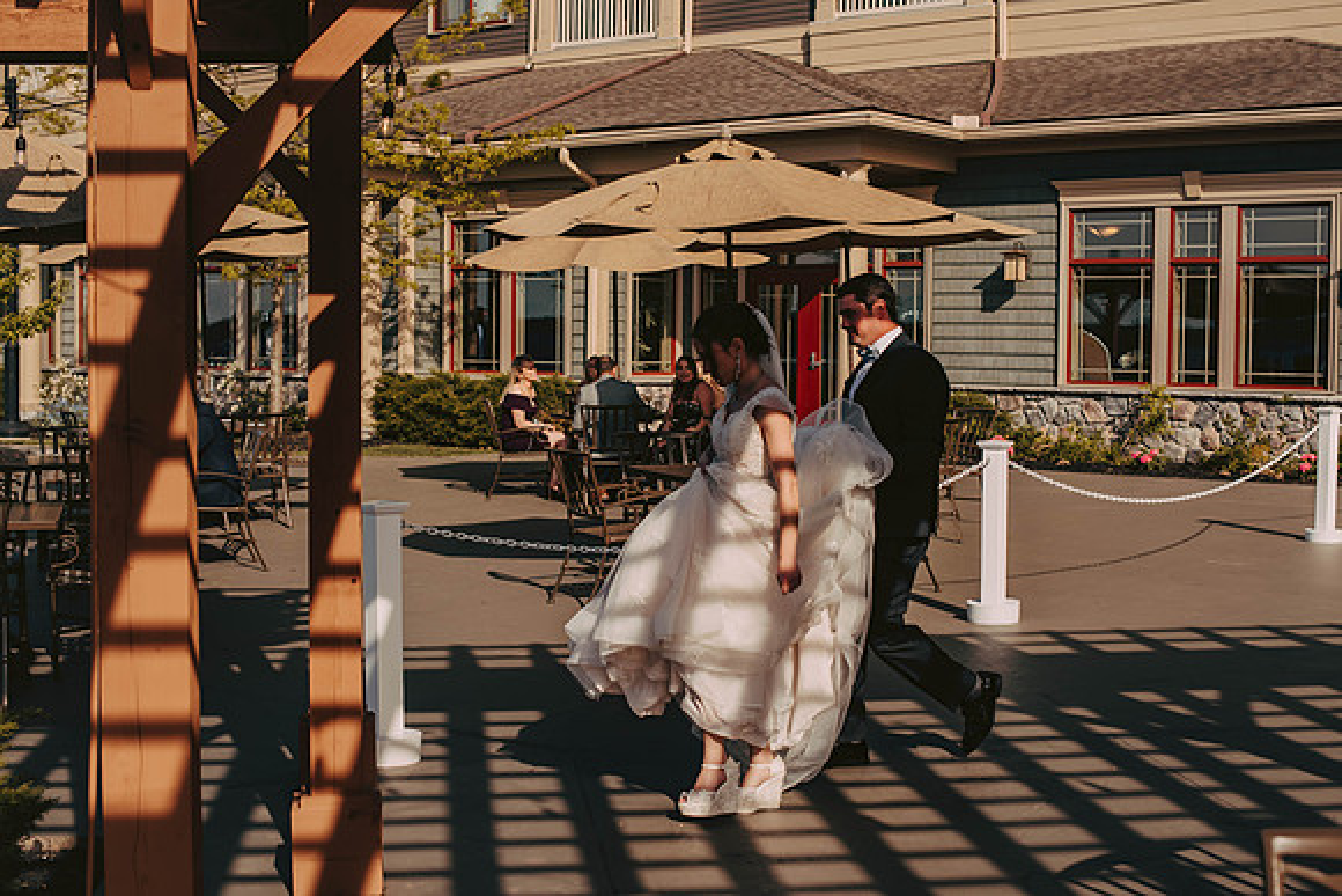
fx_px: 1963
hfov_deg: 37.7
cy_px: 447
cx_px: 691
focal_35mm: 53
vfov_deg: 25.7
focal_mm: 50
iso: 200
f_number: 4
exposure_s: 1/1600
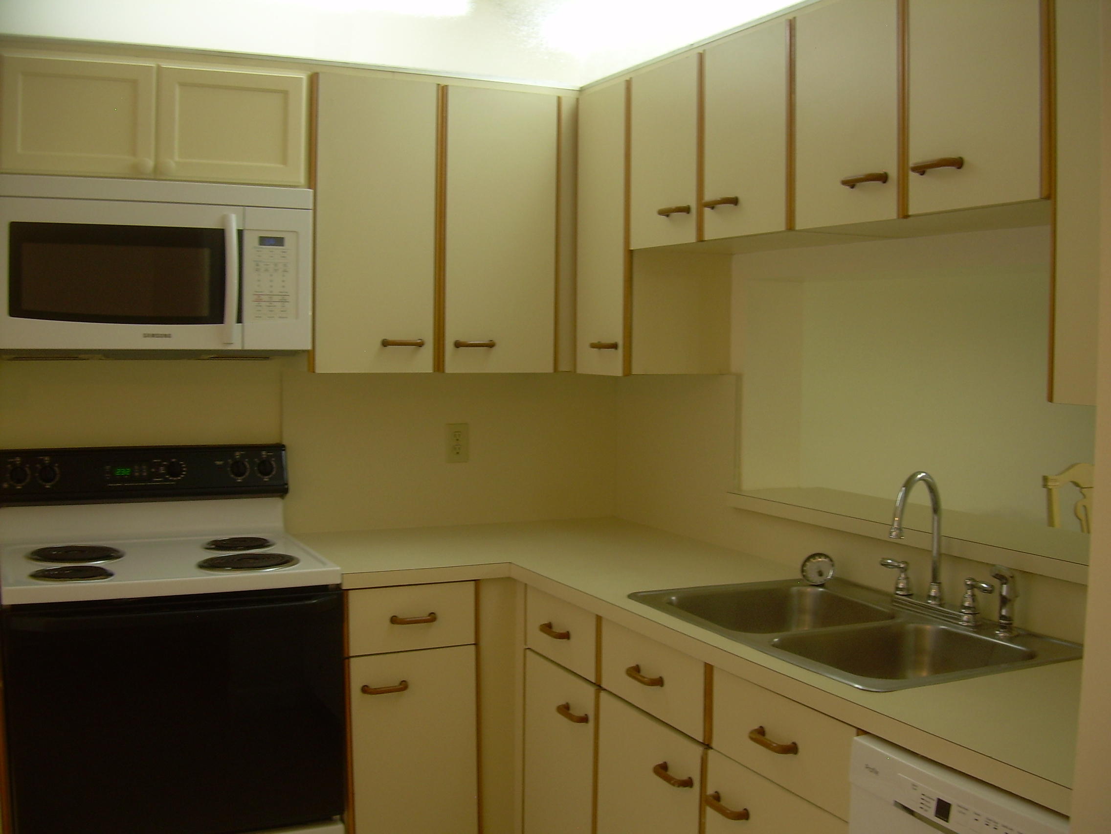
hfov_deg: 49.0
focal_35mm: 38
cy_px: 417
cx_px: 556
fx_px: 1220
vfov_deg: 37.7
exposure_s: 1/21.2
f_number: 2.8
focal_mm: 6.3
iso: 50
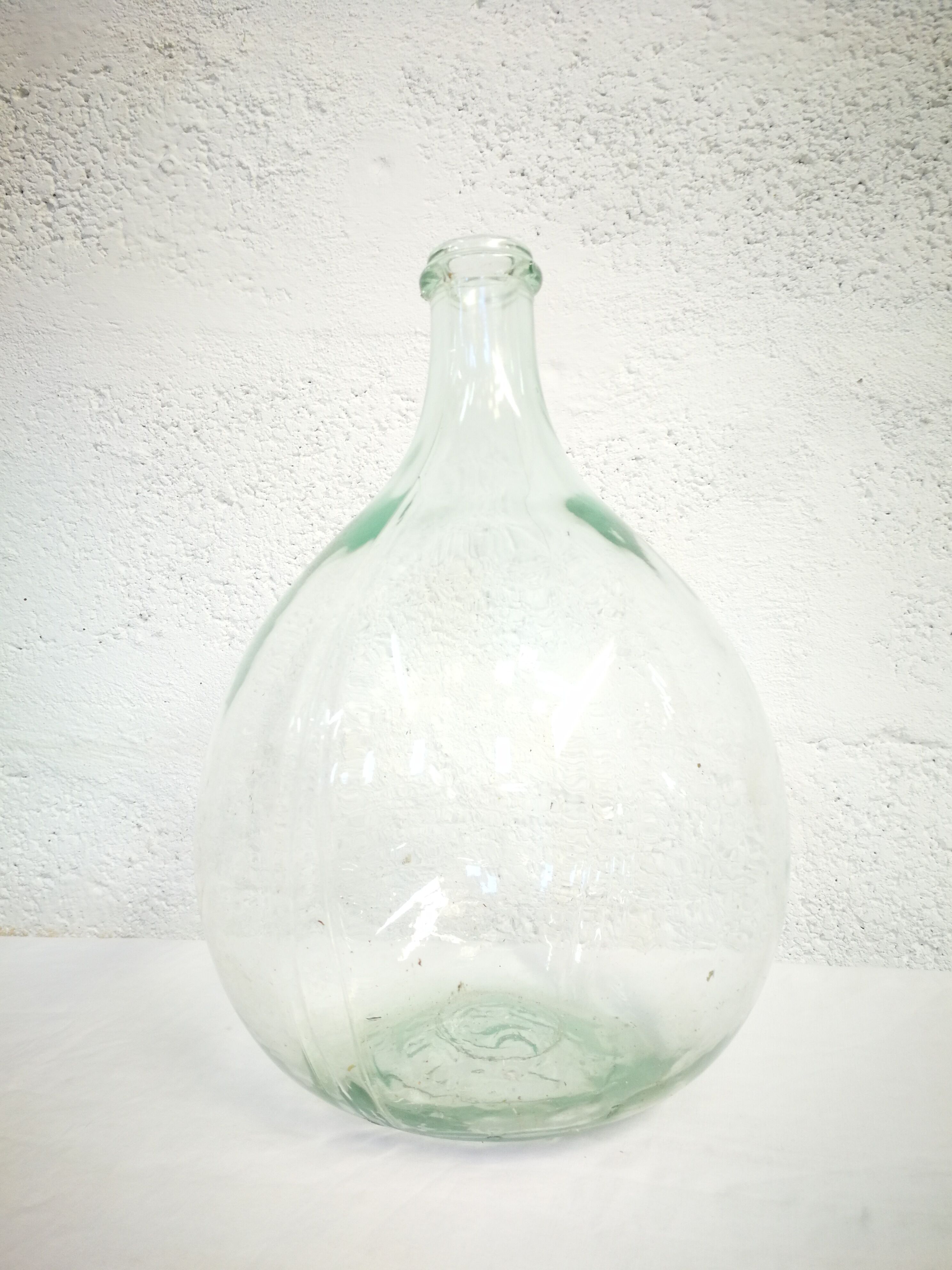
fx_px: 990
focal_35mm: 27
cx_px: 476
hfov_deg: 51.4
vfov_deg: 65.3
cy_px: 635
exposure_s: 1/20
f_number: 2.2
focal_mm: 3.95
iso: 100
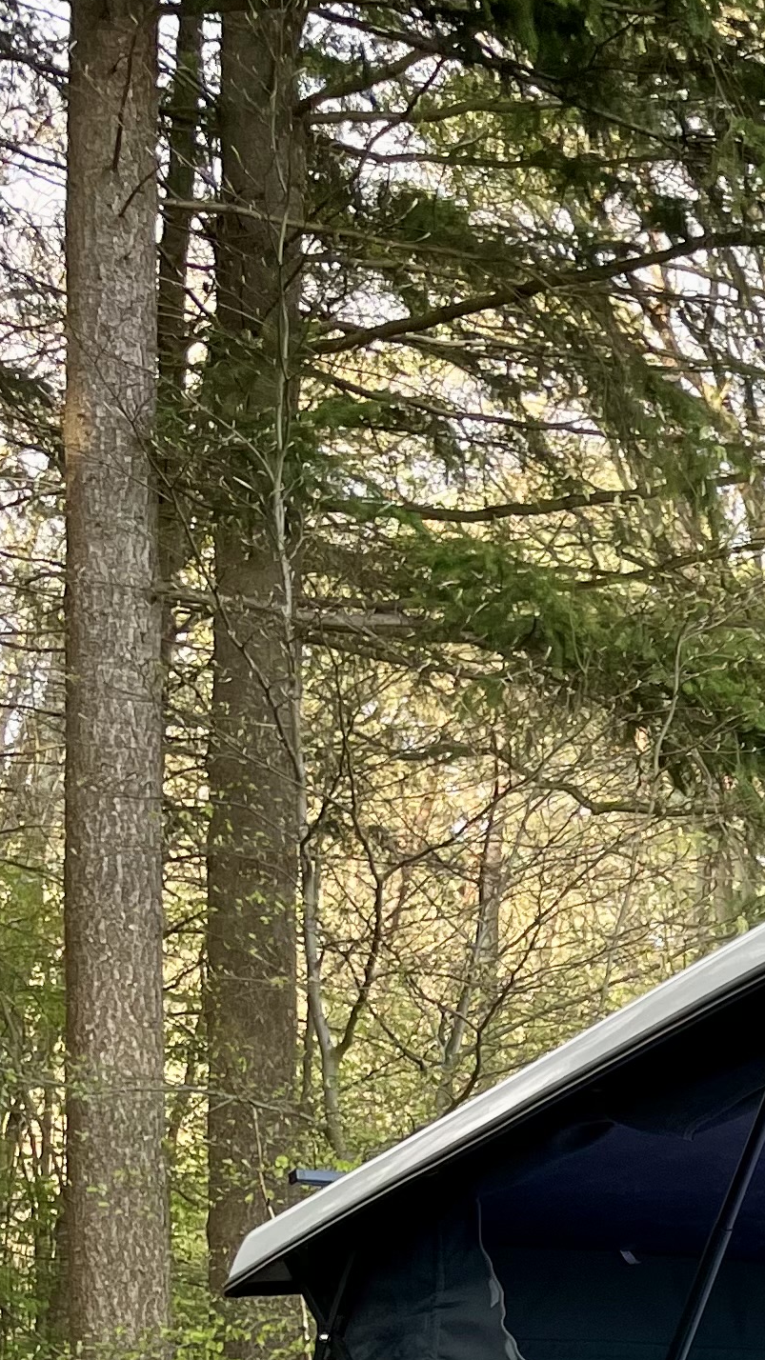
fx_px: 2886
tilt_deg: -5.9
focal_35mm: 80
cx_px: 1390
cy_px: 1799
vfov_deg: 23.3
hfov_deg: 13.5
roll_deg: -1.8
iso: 32
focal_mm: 4.2
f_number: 1.6
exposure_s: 1/270
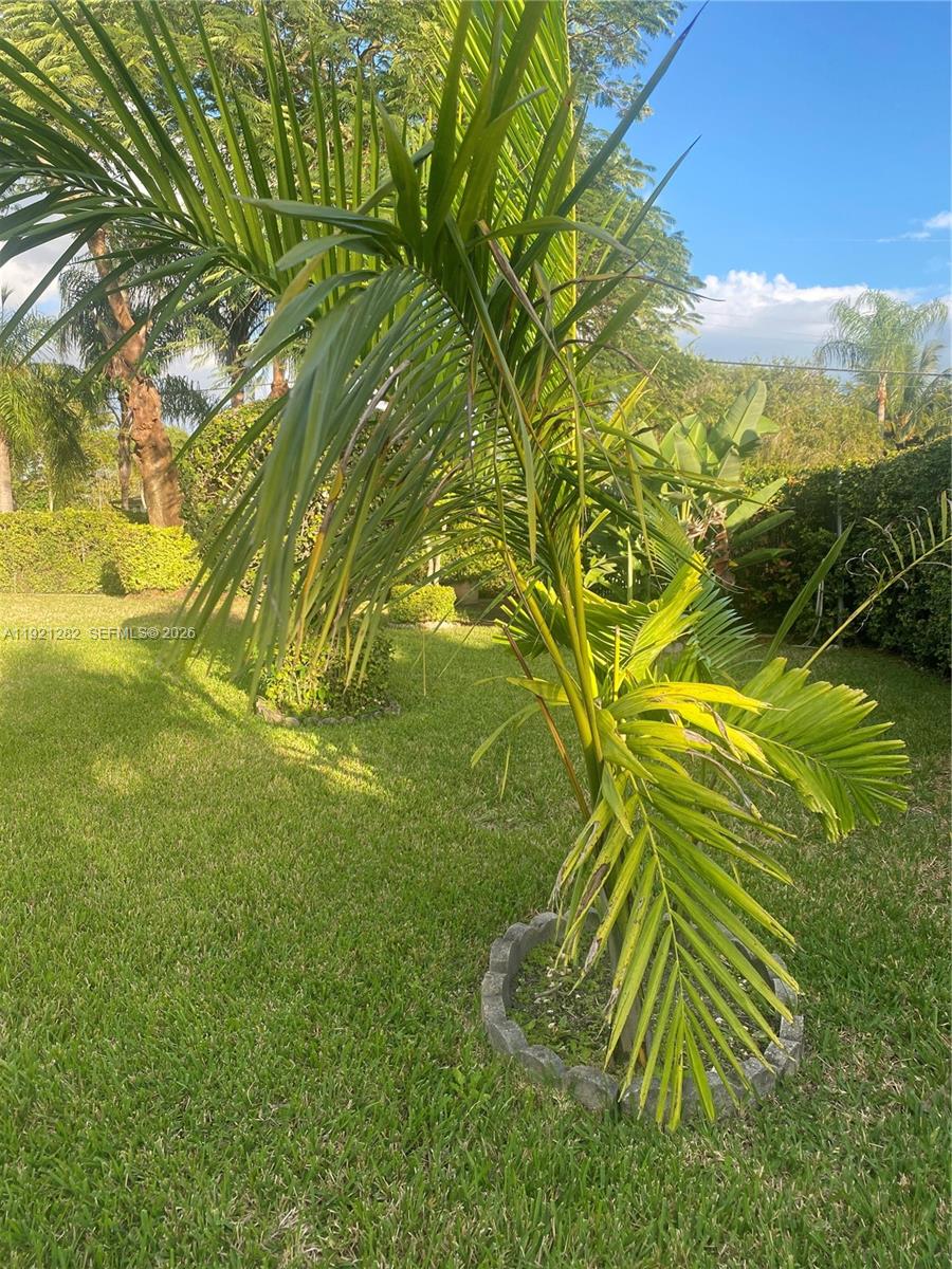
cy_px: 634
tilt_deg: -5.3
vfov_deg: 67.3
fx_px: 953
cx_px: 476
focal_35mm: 26
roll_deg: +0.2
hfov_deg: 53.1
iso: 32
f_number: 1.8
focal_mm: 4.25
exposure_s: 1/633
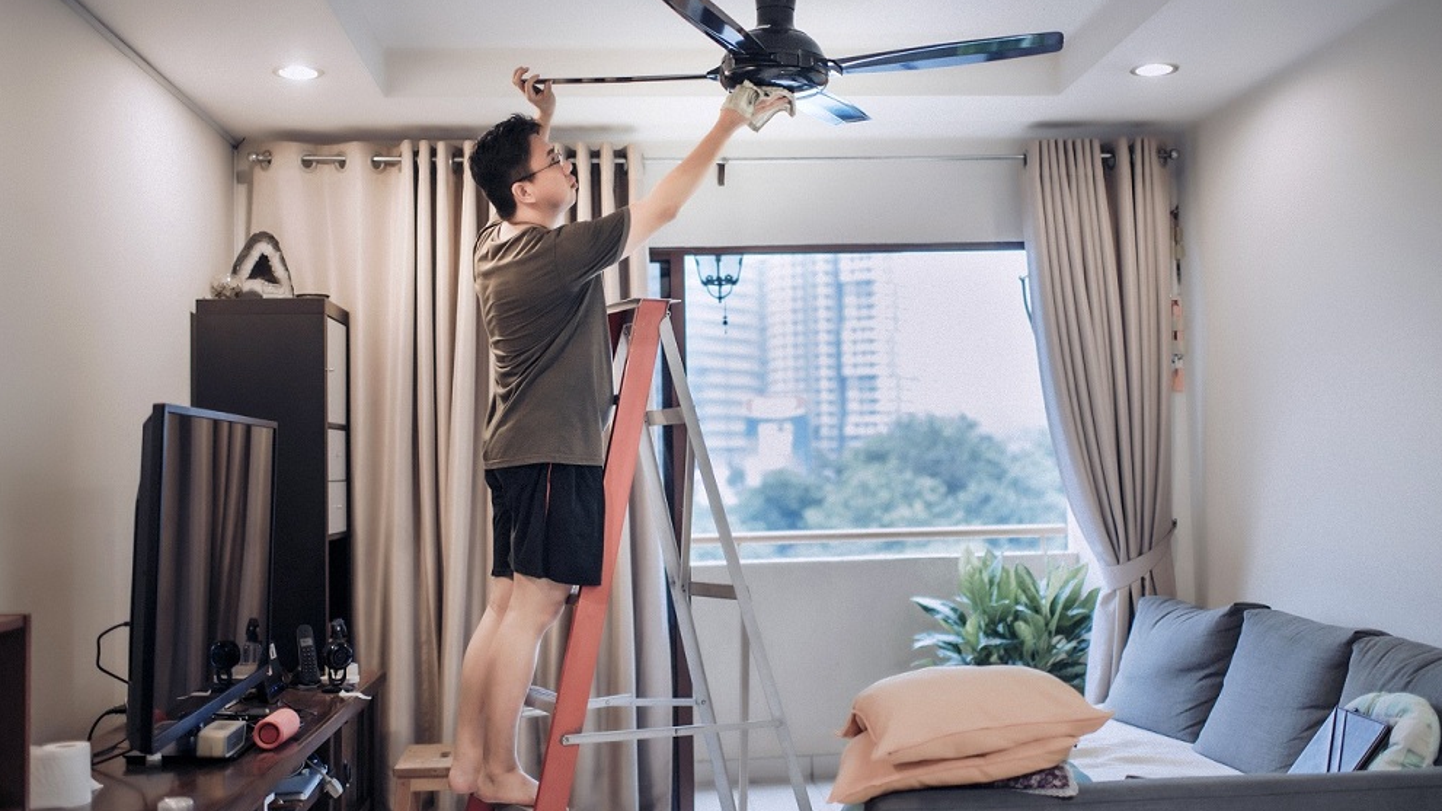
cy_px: 373
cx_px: 725
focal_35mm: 37
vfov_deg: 32.0
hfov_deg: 54.0
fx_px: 1414
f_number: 1.4
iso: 500
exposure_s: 1/100
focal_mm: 35
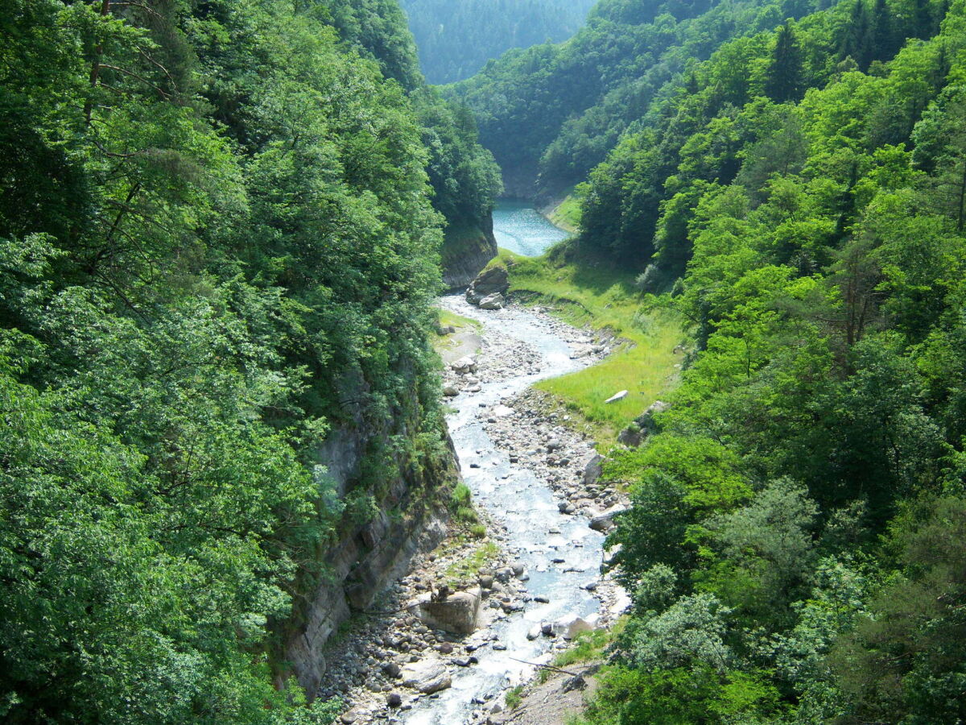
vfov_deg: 39.7
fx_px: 1005
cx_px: 483
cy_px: 362
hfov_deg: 51.4
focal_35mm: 36
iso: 80
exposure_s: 1/640
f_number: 2.8
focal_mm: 7.5
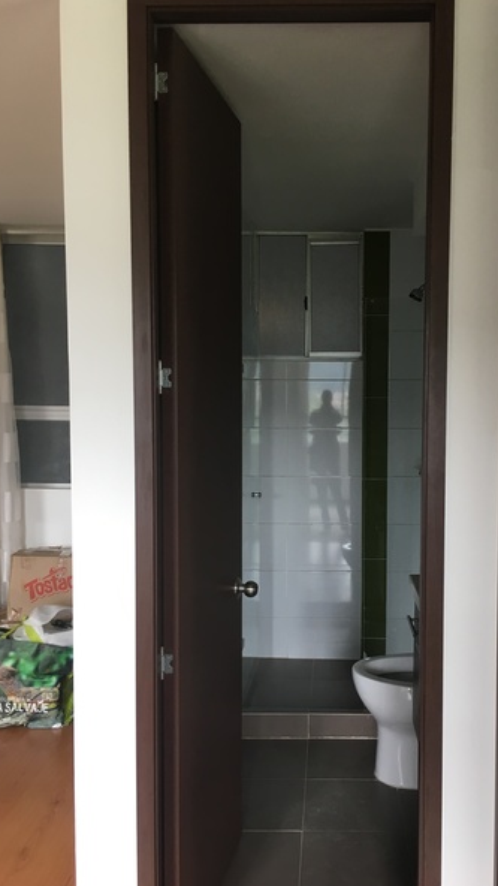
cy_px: 447
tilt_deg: -3.9
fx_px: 751
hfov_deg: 36.4
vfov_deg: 61.0
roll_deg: +0.1
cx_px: 314
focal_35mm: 32
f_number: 2.2
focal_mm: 4.15
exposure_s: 1/30
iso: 40
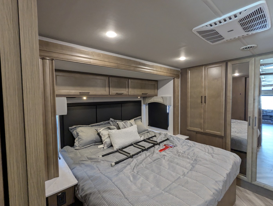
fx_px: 126
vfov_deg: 78.2
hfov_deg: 94.4
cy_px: 103
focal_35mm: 16
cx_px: 136
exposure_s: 1/53.3
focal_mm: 2.35
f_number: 2.2
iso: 318
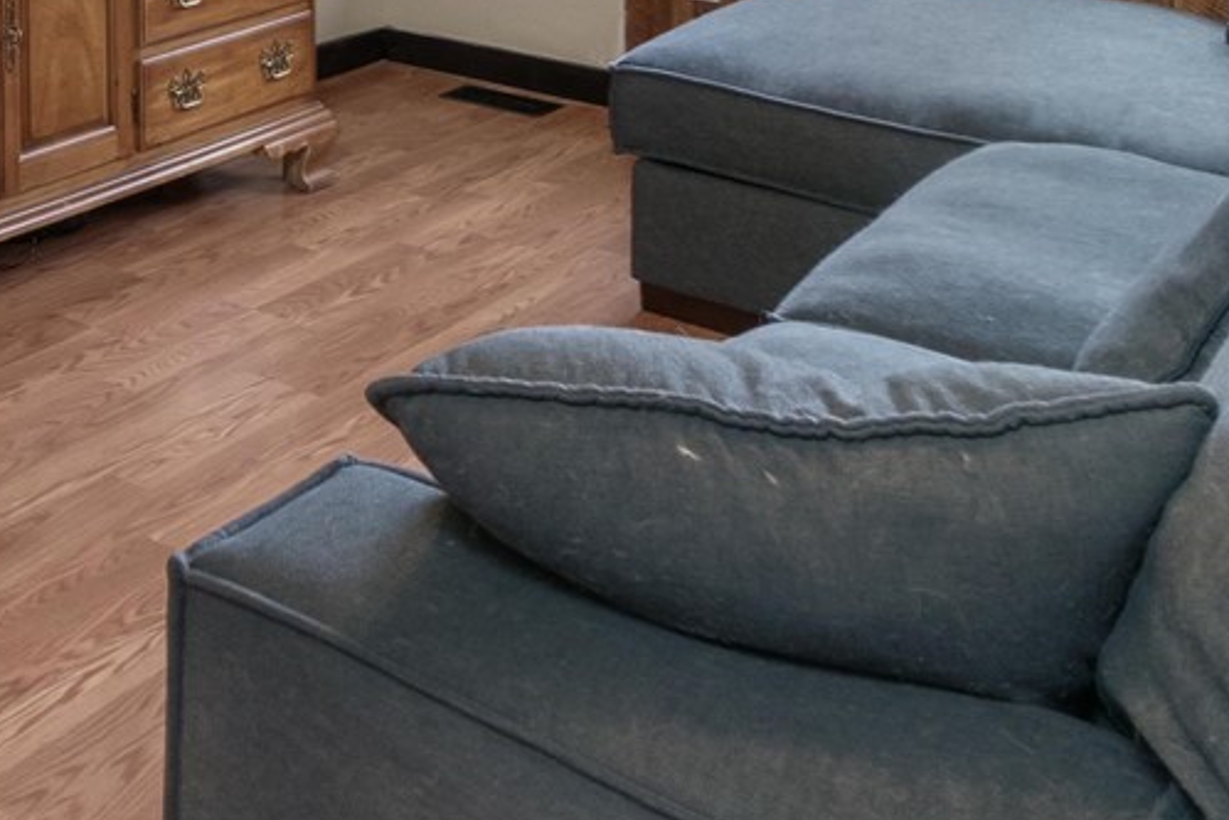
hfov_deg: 37.7
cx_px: 281
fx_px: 1741
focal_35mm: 51
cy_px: -412
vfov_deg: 22.0
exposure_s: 1/60
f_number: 7.1
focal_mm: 10
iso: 125
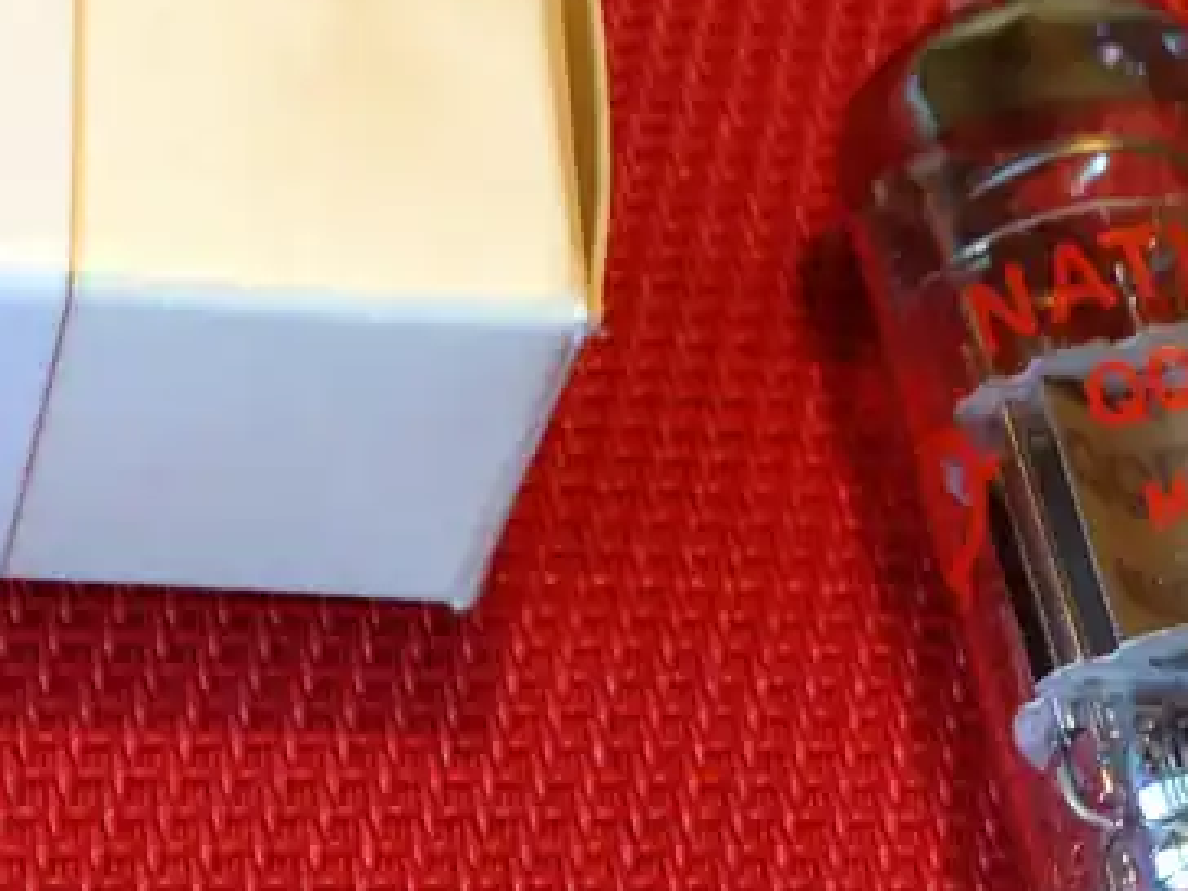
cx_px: 235
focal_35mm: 96
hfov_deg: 20.2
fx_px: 3295
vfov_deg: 15.4
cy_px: 509
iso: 64
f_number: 2.4
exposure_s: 1/20
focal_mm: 4.28
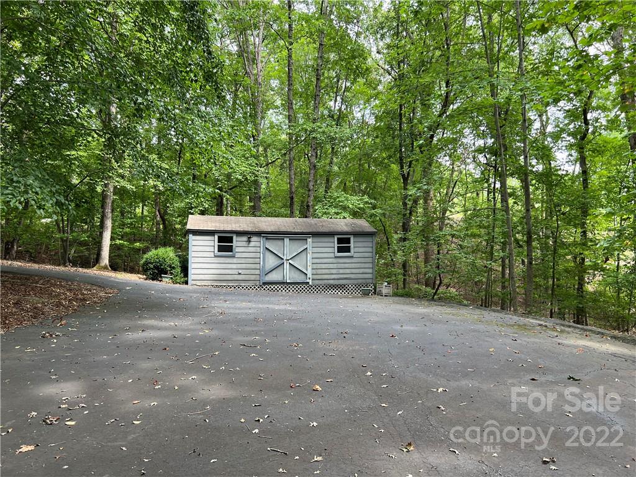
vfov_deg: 53.1
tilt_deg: -0.3
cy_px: 238
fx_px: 478
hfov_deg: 67.3
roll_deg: +0.3
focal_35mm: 26
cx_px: 318
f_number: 1.5
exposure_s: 1/161
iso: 64
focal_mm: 5.7
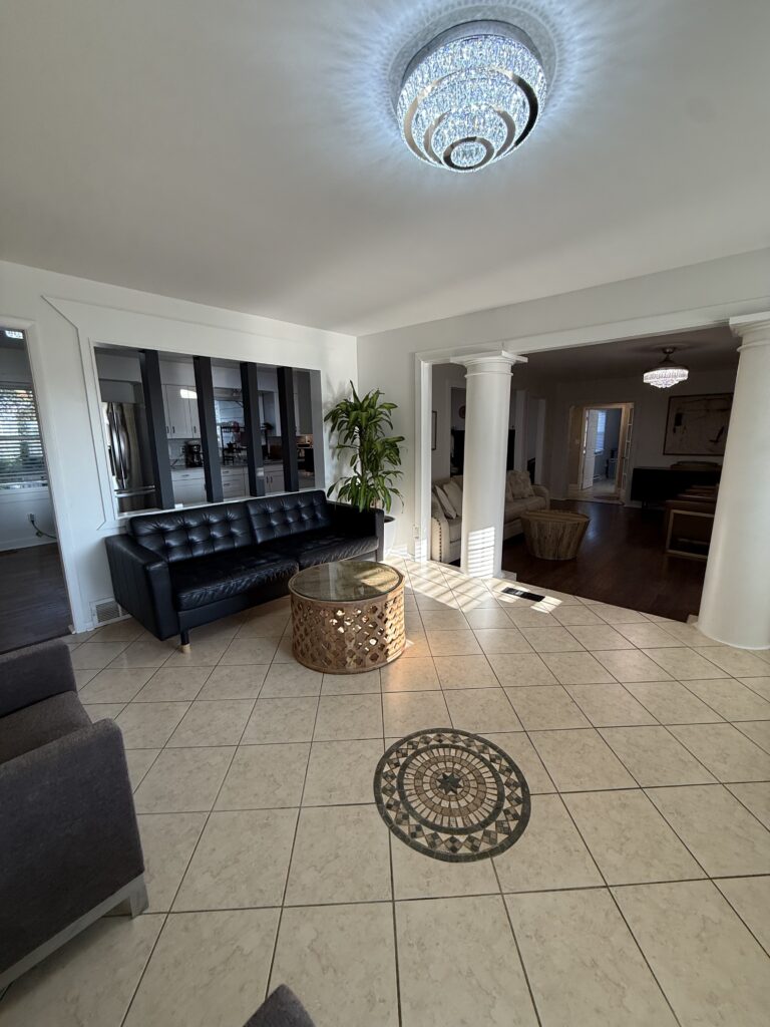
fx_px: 415
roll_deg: -2.6
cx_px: 385
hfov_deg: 85.7
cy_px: 514
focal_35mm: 14
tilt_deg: -12.7
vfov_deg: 102.1
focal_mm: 2.22
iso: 80
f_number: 2.2
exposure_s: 1/120
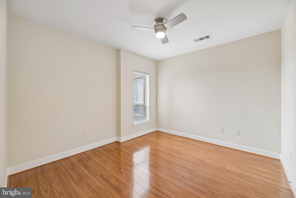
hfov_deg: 104.3
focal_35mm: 14
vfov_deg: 81.2
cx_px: 148
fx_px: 115
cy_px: 99
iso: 400
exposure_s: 1/13
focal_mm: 14
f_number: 8
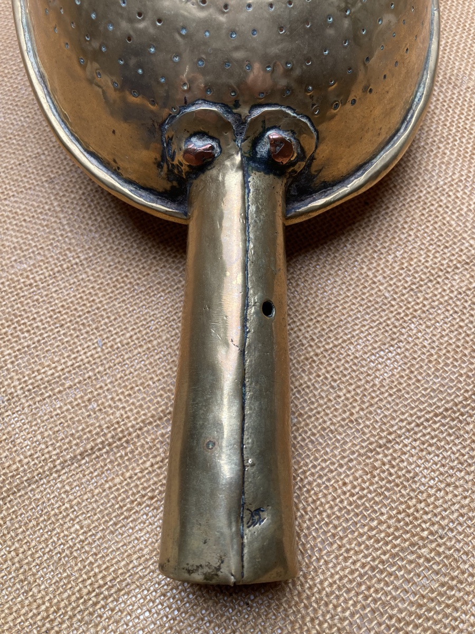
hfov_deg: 49.7
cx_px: 238
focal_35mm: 28
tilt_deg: -65.0
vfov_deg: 63.4
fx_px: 512
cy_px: 317
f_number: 1.8
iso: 32
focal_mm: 3.99
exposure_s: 1/121
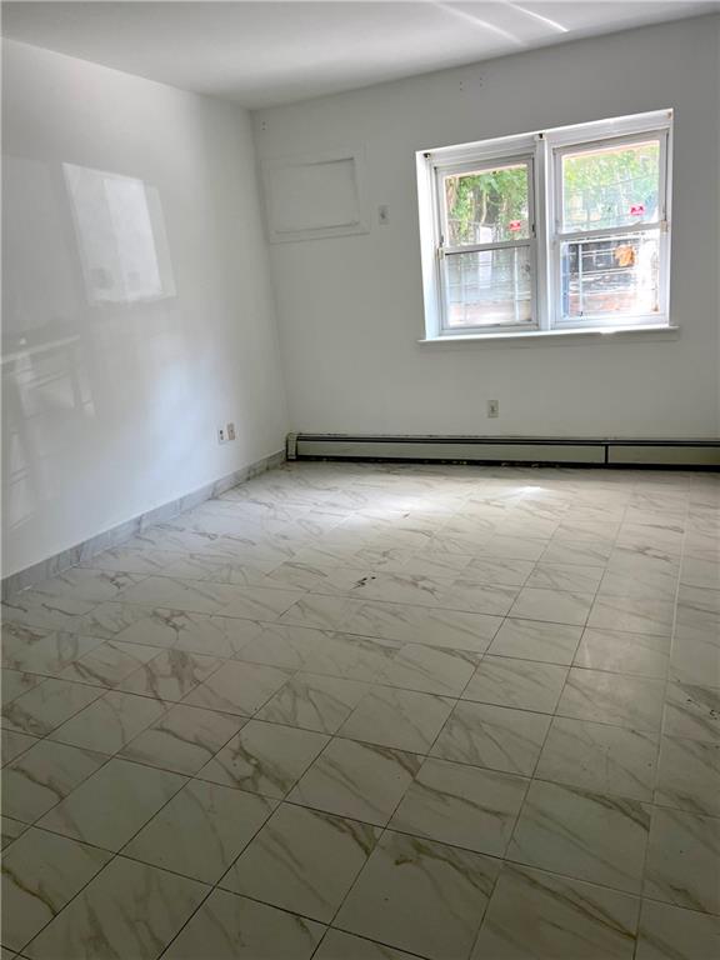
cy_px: 480
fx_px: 721
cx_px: 360
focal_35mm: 26
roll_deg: +5.8
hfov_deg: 53.1
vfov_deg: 67.3
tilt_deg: -14.2
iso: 64
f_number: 1.5
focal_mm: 5.7
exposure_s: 1/60
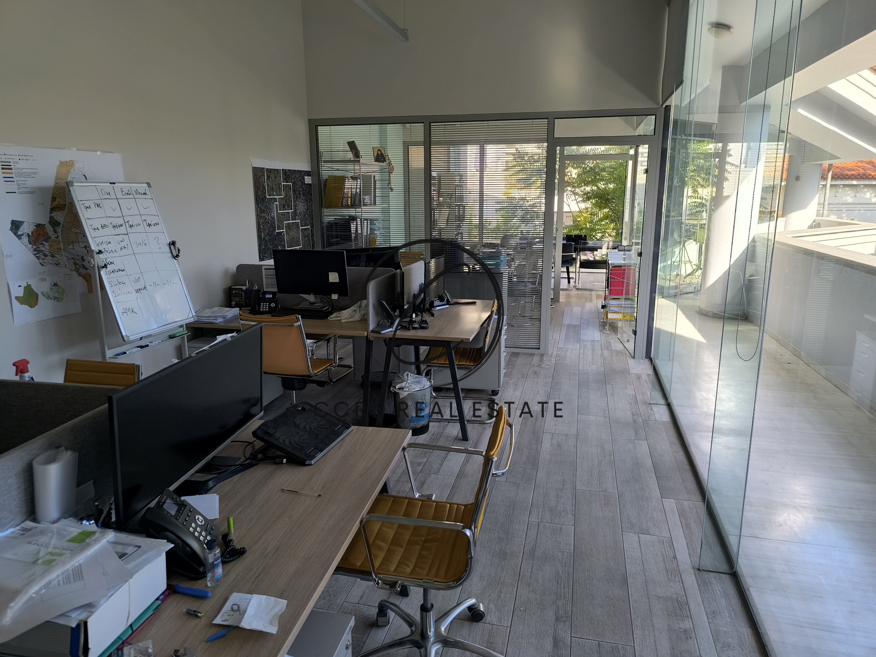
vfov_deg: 58.9
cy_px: 328
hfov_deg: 73.9
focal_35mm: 23
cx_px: 438
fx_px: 582
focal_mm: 6.14
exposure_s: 1/128
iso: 50
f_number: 1.65
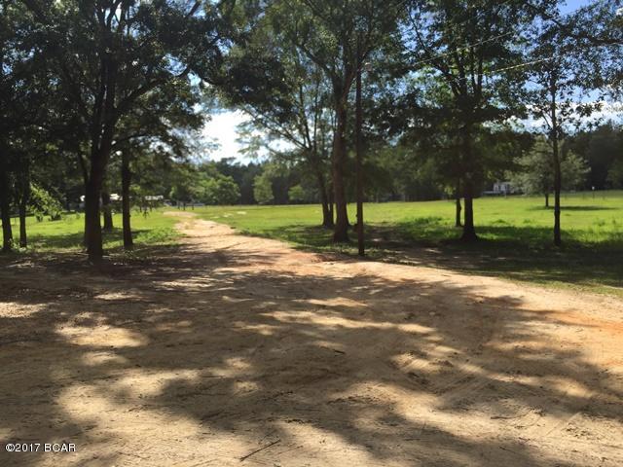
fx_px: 522
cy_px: 234
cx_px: 312
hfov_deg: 61.7
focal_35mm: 29
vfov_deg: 48.2
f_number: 2.2
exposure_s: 1/1276
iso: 32
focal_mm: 4.15
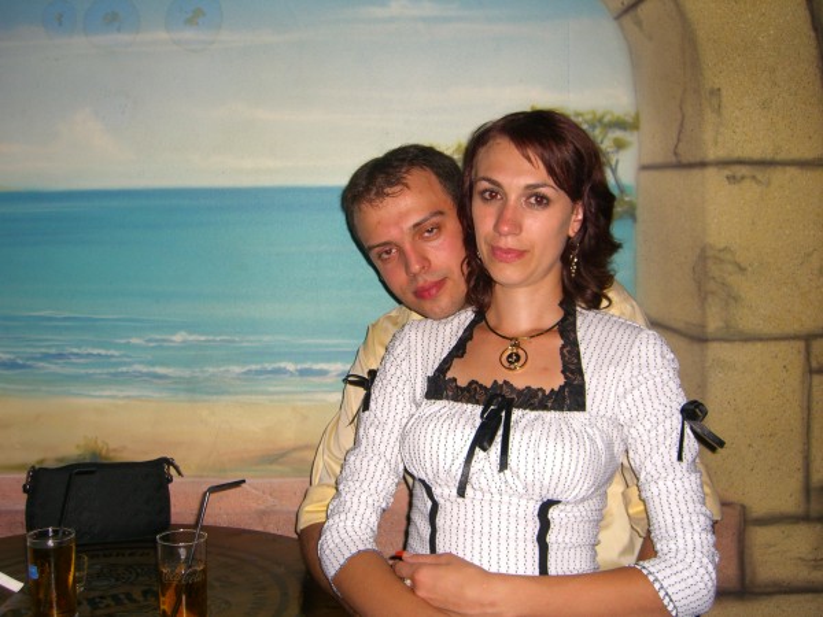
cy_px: 308
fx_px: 903
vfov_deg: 37.7
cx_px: 412
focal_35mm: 38
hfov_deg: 49.0
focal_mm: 7.9
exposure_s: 1/60
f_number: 2.8
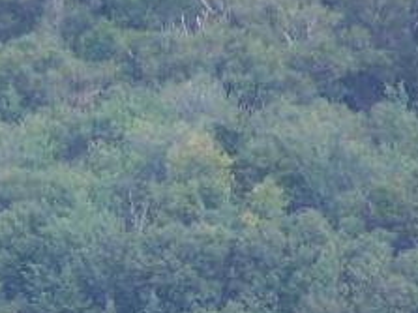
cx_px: 71
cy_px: 472
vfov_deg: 0.9
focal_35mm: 1745
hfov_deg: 1.1
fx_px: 21060
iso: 140
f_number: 3.7
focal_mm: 63
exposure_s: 1/400
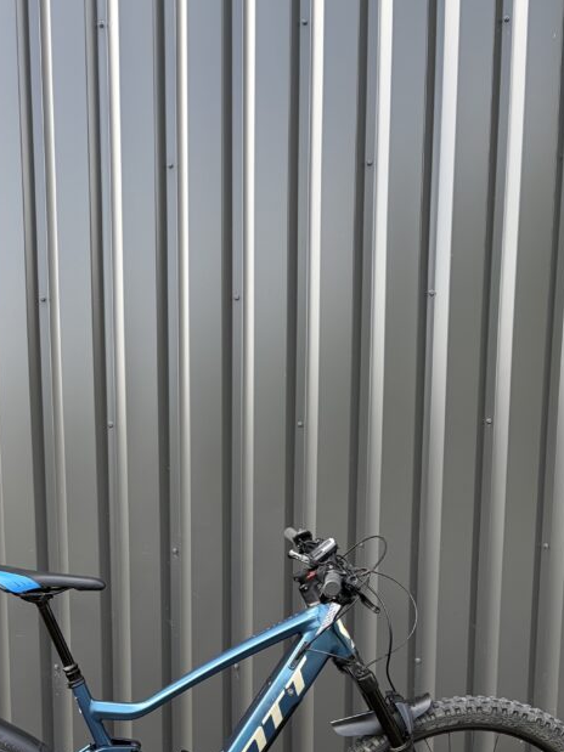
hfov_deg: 33.2
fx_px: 934
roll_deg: +0.1
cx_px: 181
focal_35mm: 43
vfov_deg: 42.0
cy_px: 600
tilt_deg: -8.7
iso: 50
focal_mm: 5.96
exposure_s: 1/346
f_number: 1.6
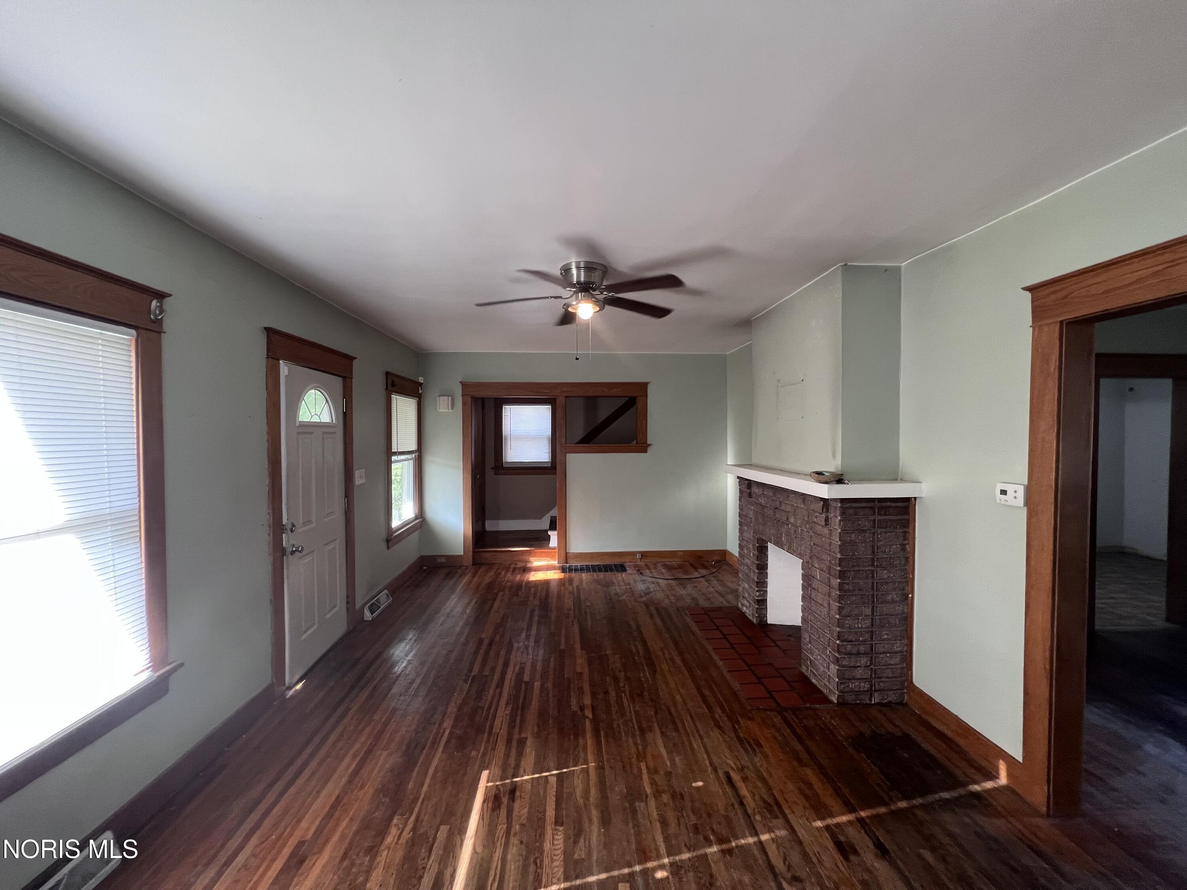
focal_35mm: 13
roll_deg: +0.6
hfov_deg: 106.2
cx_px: 594
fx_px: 446
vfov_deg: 89.9
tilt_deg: -2.6
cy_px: 445
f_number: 1.8
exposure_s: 1/60
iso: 125
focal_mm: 1.57
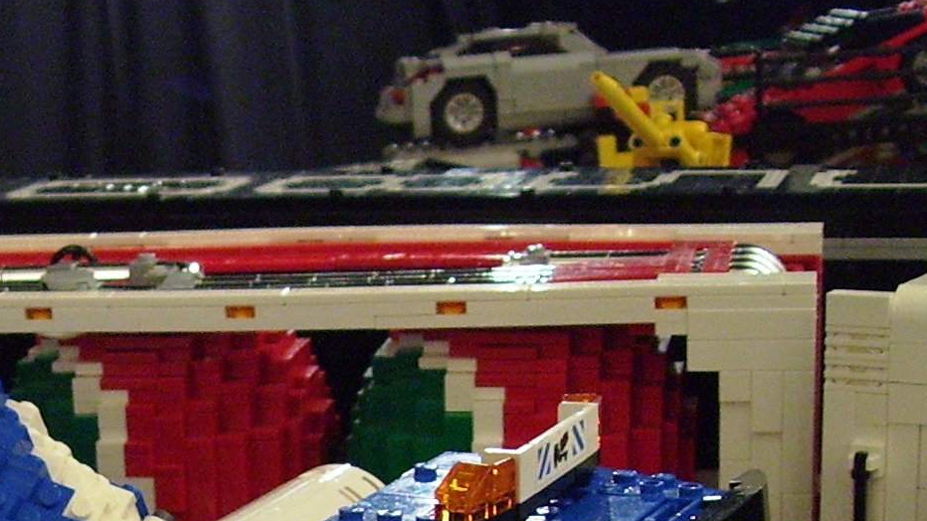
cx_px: -57
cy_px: 784
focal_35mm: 97
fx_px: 2384
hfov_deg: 21.1
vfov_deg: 11.9
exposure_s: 1/8
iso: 160
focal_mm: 6
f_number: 2.7
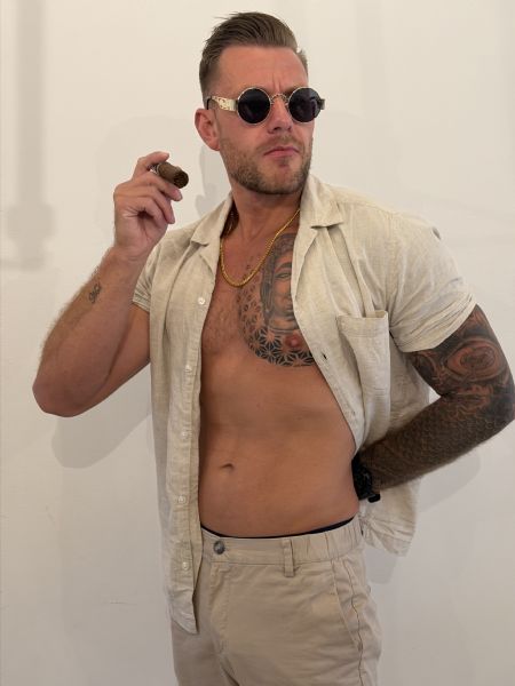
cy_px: 343
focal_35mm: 48
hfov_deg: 30.3
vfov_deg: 39.7
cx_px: 258
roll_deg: +1.1
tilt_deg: -6.2
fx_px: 952
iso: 160
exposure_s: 1/50
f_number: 1.78
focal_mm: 6.76
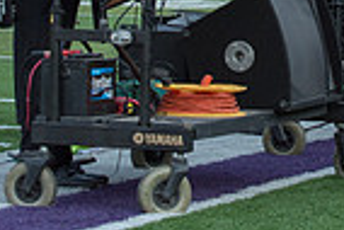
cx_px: 384
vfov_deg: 4.7
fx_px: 2803
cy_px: -133
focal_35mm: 293
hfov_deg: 7.0
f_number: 9
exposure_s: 1/320
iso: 640
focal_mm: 70
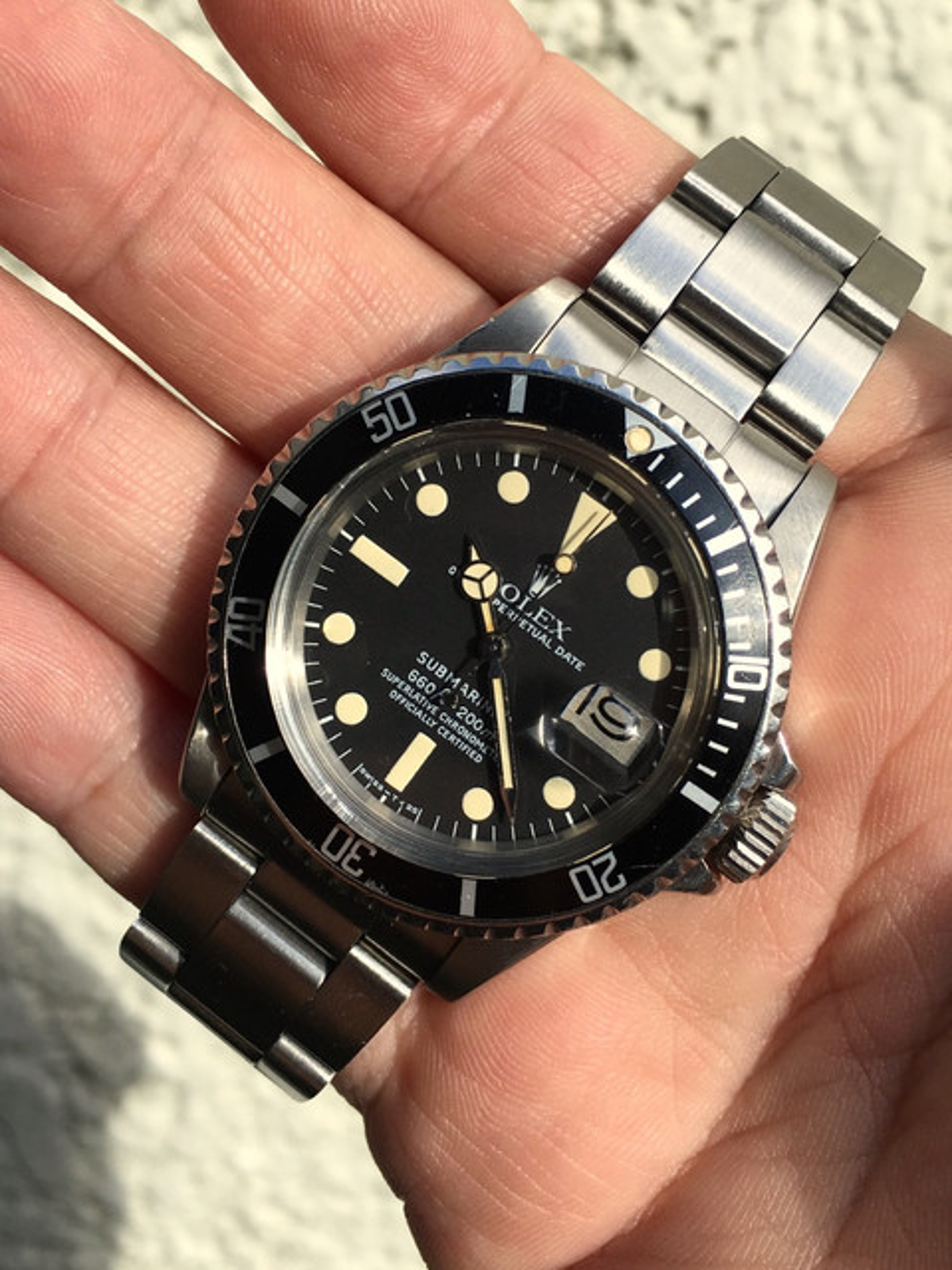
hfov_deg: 48.2
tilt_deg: -32.9
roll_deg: +8.9
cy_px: 635
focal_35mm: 29
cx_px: 476
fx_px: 1063
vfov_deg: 61.7
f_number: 2.2
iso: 25
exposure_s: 1/663
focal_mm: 4.15
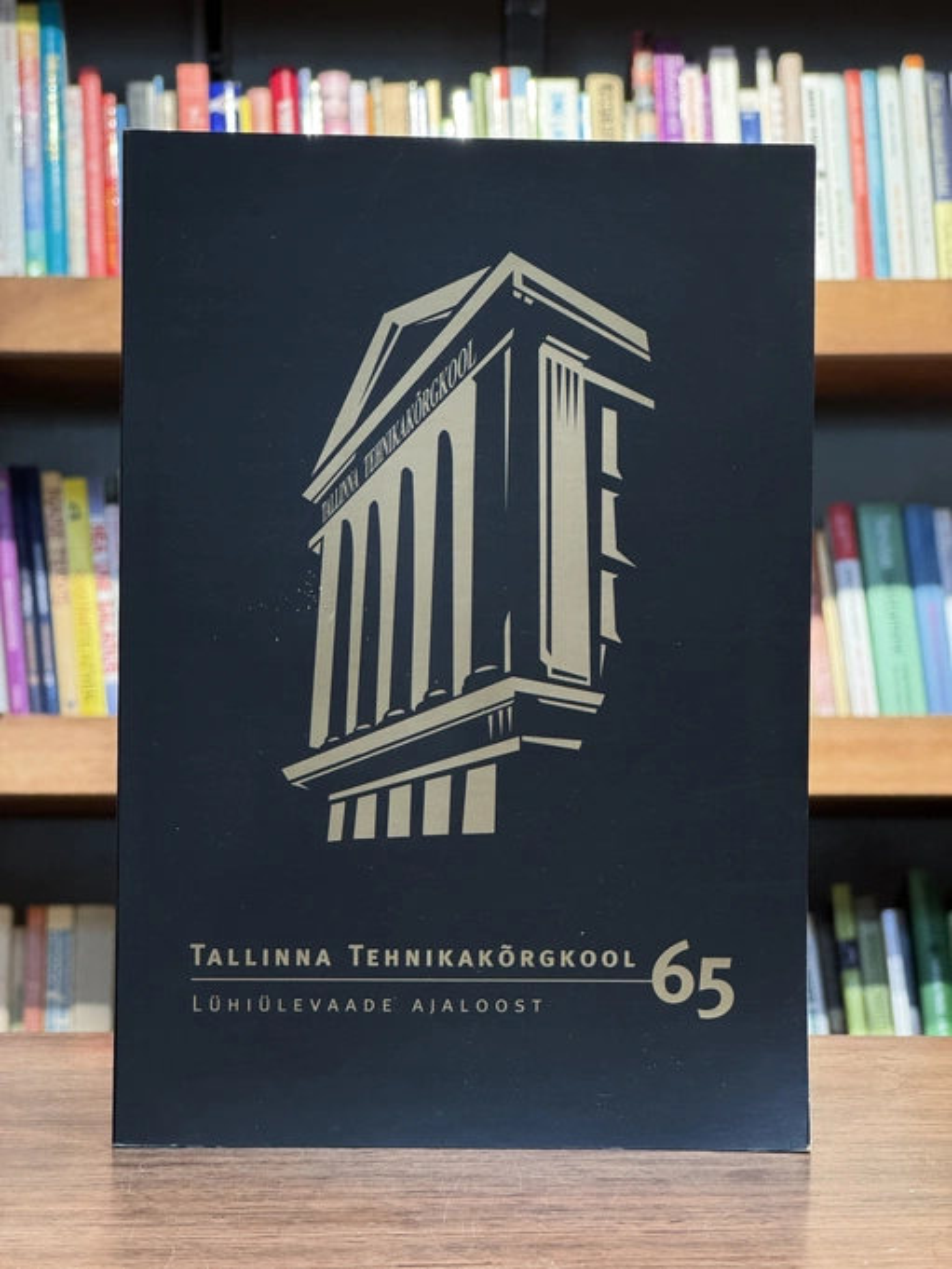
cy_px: 634
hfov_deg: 19.1
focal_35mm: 77
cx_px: 476
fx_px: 2823
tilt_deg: -0.6
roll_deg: -1.1
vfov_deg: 25.3
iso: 640
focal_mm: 9
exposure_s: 1/60
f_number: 2.8
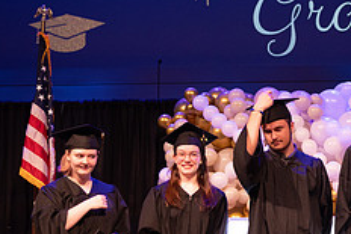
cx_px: 384
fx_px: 1073
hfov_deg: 17.9
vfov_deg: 12.5
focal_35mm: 110
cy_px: 149
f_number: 4
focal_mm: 44
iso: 1600
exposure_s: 1/200
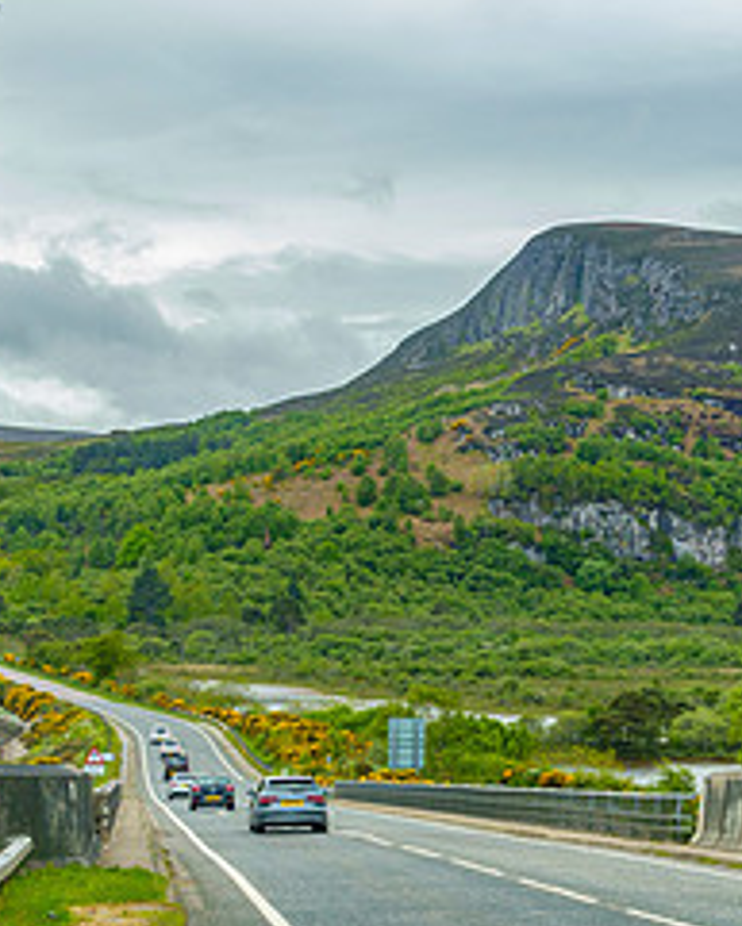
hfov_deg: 14.5
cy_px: 701
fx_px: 2908
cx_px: 565
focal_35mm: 106
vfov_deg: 18.0
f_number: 7.1
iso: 125
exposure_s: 1/50
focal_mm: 17.27
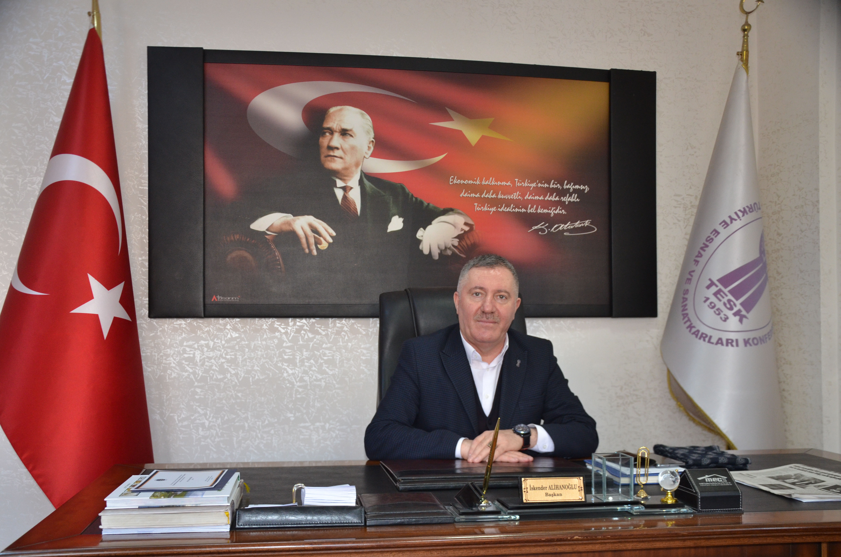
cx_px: 420
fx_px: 734
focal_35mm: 32
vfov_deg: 41.5
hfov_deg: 59.6
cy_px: 278
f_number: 3.8
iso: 800
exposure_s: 1/60
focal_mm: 21
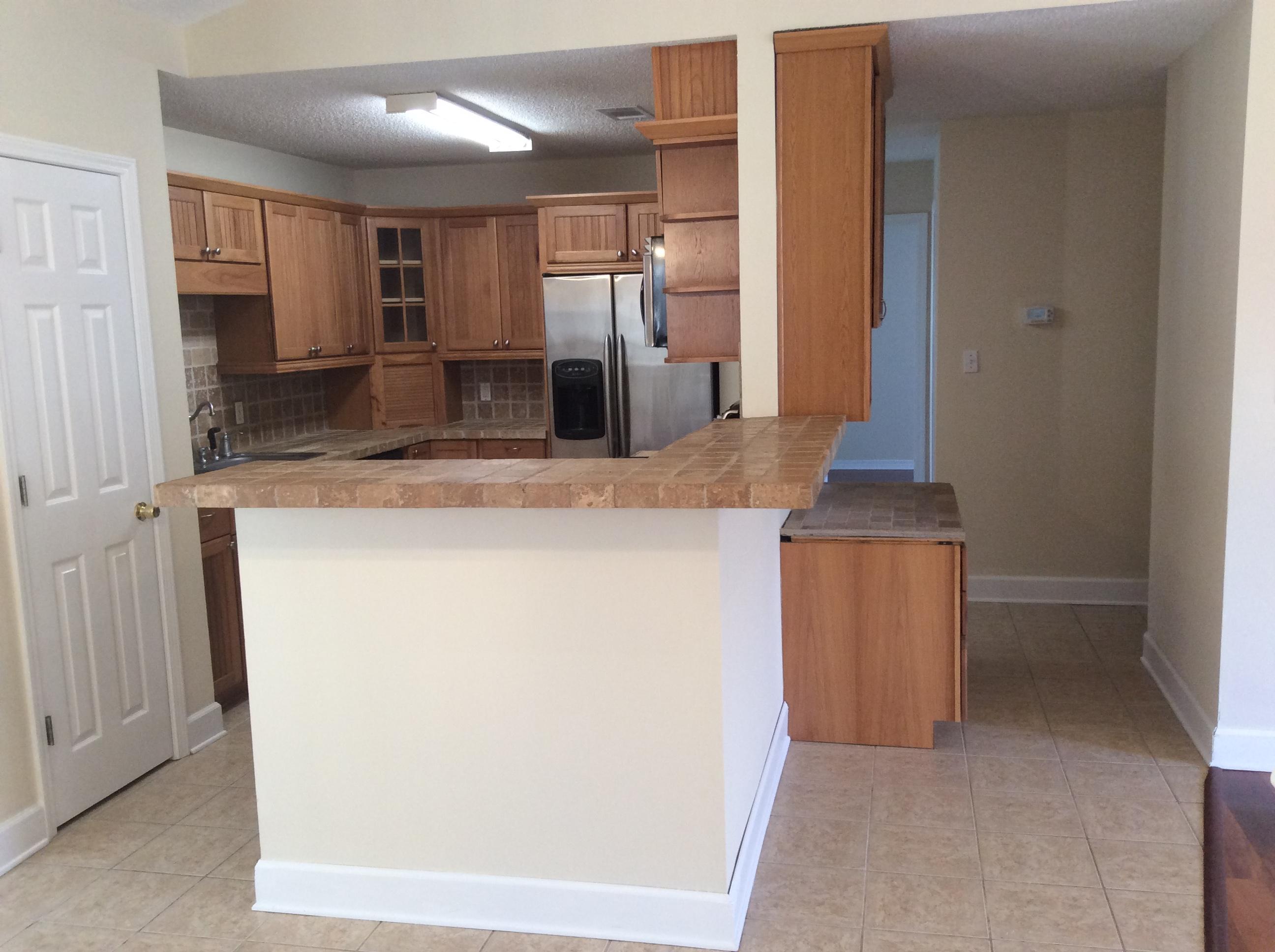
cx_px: 638
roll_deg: +2.4
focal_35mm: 32
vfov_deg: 44.1
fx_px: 1177
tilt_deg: -8.2
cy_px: 476
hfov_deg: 56.9
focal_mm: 3.3
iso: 80
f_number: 2.4
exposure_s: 1/24
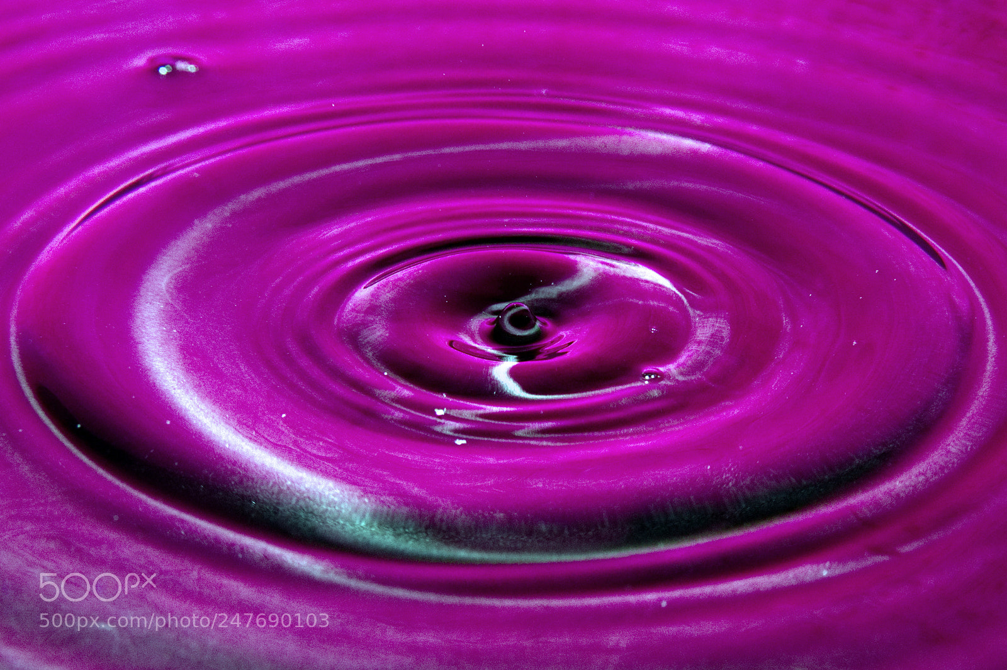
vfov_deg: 16.2
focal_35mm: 84
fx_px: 2348
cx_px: 504
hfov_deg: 24.2
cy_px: 335
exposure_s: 1/250
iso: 320
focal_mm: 56
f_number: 11
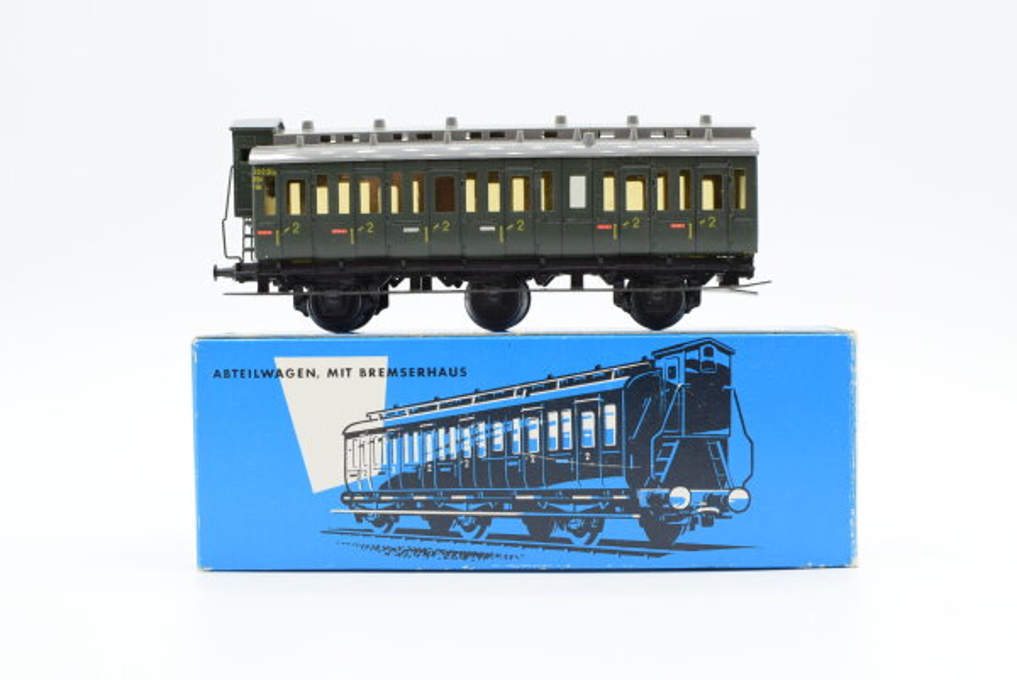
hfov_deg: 37.8
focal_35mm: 52
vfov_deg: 25.8
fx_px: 1484
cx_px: 508
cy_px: 340
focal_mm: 35
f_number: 8
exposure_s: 1/125
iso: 320
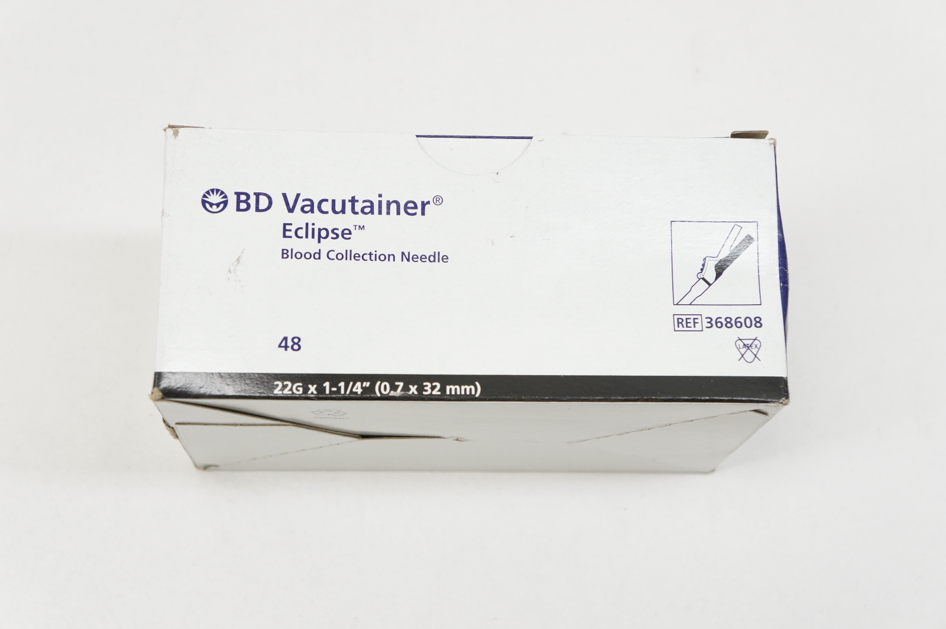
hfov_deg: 34.2
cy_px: 314
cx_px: 473
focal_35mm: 58
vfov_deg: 23.1
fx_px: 1536
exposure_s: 1/60
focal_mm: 39
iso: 400
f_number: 6.3
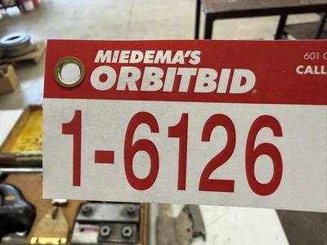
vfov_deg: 56.8
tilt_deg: -39.0
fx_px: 227
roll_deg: +8.9
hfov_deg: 71.6
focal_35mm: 24
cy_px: 122
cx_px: 164
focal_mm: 2.22
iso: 320
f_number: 2.2
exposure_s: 1/120
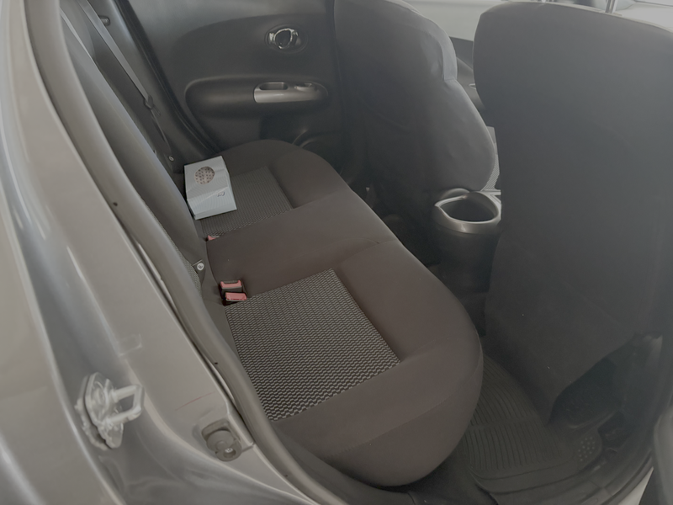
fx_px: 505
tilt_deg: -30.3
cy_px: 252
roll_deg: -1.0
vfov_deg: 53.1
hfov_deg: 67.3
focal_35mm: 26
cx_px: 336
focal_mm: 5.96
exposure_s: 1/30
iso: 640
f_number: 1.6
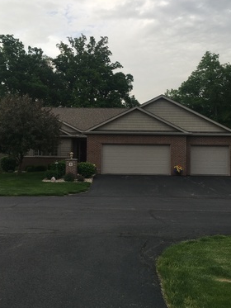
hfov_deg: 40.7
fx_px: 311
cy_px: 148
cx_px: 115
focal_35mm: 35
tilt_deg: +3.7
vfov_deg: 52.6
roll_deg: -0.2
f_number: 2.2
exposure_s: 1/363
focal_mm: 4.15
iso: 25
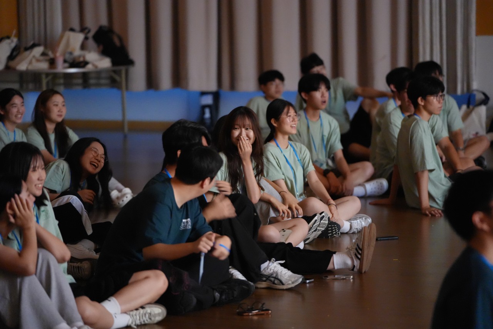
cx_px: 246
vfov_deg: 9.1
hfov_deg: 13.7
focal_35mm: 150
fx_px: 2054
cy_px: 164
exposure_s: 1/40
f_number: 2.8
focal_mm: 150
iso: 12800
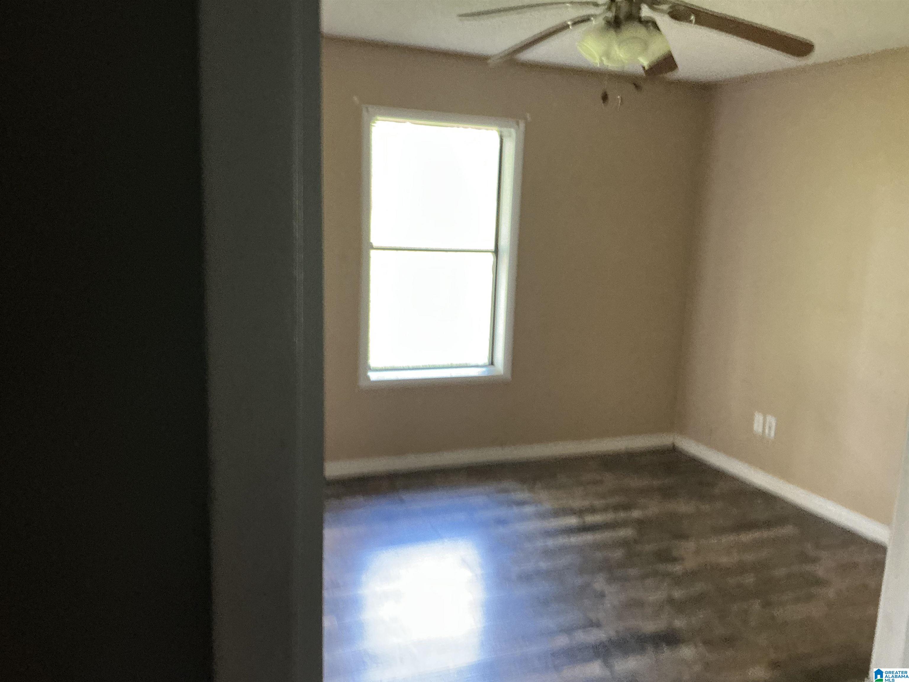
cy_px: 341
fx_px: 735
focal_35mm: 28
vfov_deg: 49.7
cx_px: 454
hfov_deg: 63.4
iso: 200
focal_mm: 3
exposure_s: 1/40
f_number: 1.8
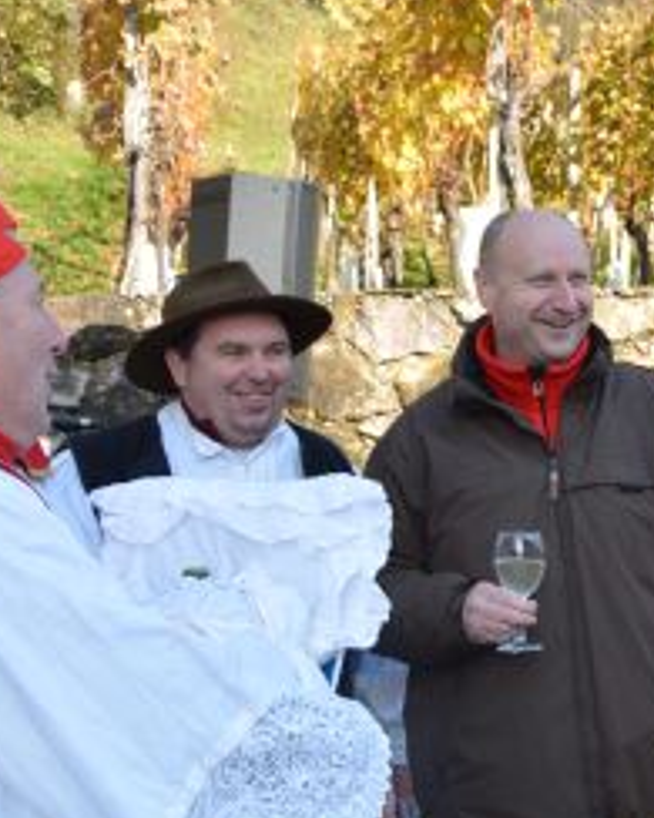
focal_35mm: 75
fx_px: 1816
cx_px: 885
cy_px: 506
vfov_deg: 25.3
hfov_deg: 18.7
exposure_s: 1/200
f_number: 5.6
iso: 200
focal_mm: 22
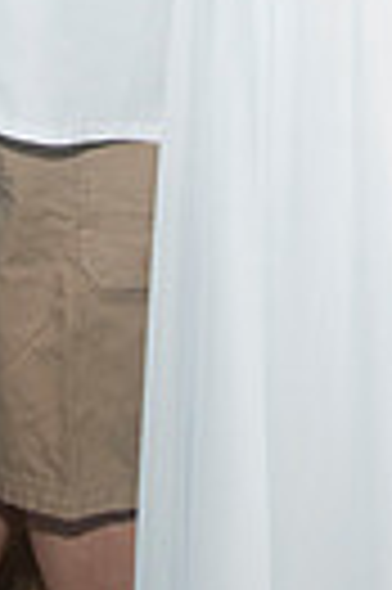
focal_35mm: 149
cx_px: 160
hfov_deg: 9.2
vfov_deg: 12.8
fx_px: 2440
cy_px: -387
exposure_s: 1/50
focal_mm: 29
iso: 400
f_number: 5.6
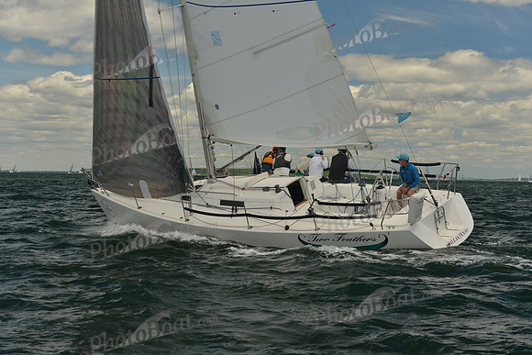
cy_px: 178
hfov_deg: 28.8
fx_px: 1035
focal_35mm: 70
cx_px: 266
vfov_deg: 19.5
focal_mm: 70
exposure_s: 1/800
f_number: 6.3
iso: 400
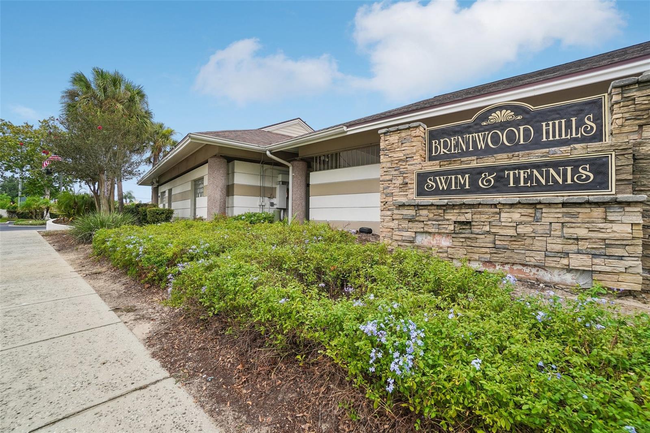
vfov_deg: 77.3
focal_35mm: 15
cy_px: 216
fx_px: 271
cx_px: 325
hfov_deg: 100.4
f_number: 8
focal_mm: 10
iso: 100
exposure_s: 1/125
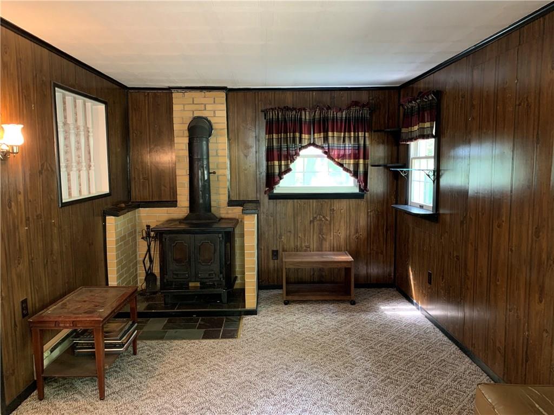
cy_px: 208
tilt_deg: -6.0
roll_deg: +0.2
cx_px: 277
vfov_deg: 53.1
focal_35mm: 26
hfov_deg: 67.3
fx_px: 416
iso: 400
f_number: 1.8
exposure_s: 1/40
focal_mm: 4.25
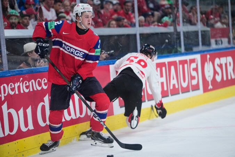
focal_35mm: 123
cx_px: 118
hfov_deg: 16.6
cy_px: 78
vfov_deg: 11.2
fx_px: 803
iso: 2000
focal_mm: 123
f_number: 2.2
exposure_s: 1/2500
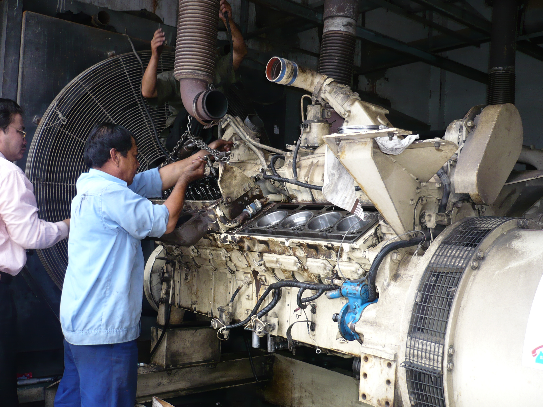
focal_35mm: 36
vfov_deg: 39.6
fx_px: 565
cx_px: 268
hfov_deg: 51.4
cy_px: 209
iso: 100
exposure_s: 1/100
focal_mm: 5.8
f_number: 2.8
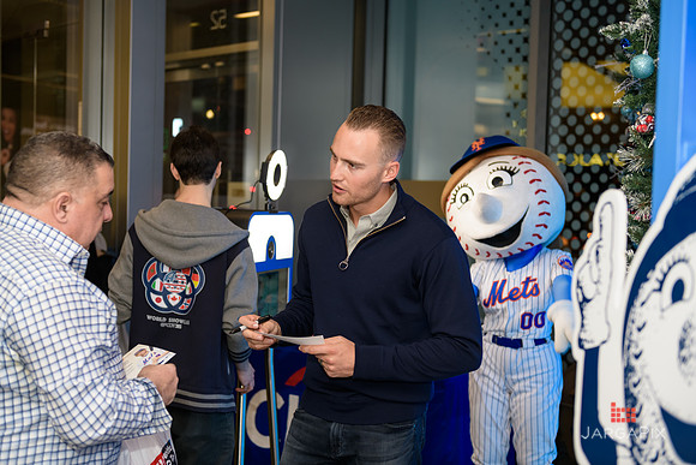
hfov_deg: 39.6
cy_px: 232
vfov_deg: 27.0
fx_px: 967
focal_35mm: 50
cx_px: 348
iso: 400
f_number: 3.2
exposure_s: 1/125
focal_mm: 50
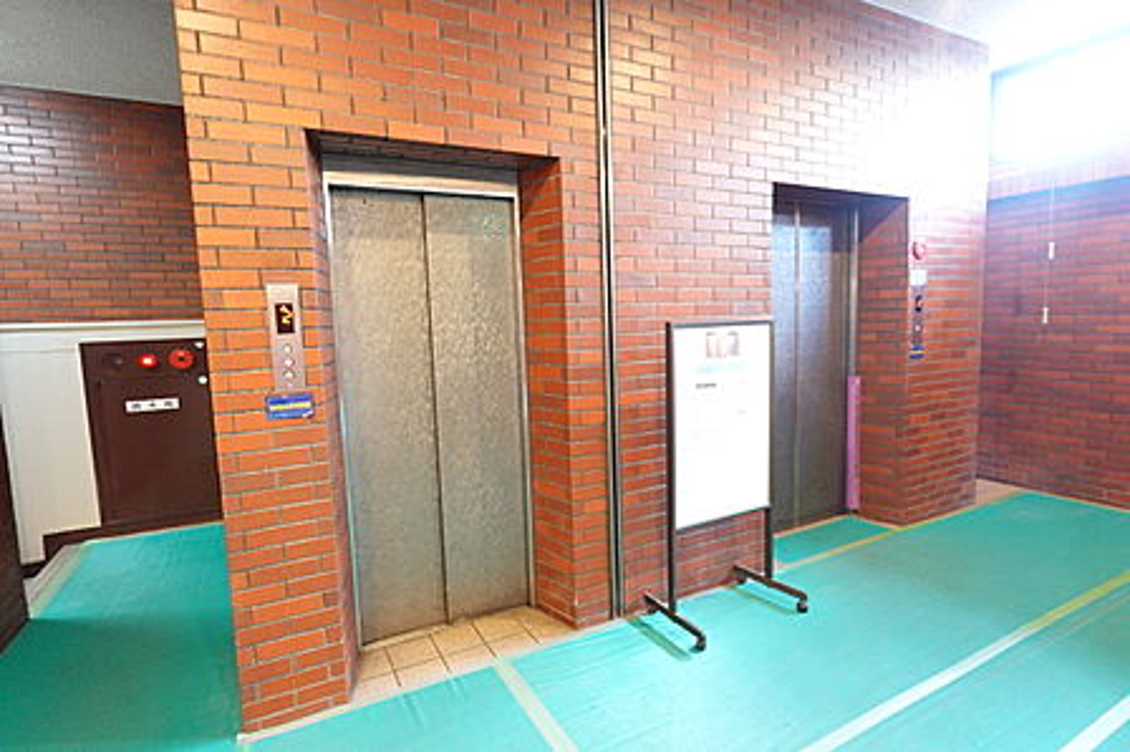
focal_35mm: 18
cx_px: 565
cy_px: 376
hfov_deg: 90.0
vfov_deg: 67.3
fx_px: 565
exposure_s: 1/40
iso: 1250
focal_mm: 6.9
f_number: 1.8
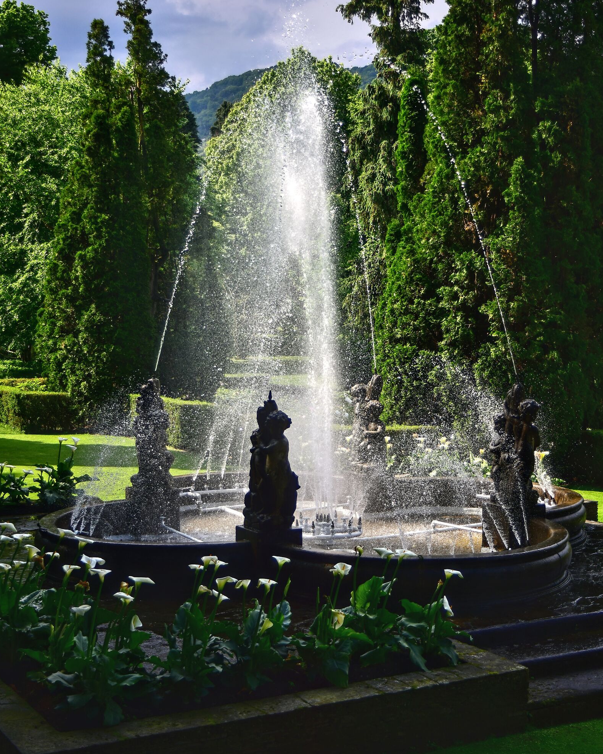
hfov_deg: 26.7
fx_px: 1272
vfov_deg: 33.0
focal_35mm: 57
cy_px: 330
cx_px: 300
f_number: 4.5
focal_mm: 50
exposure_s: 1/800
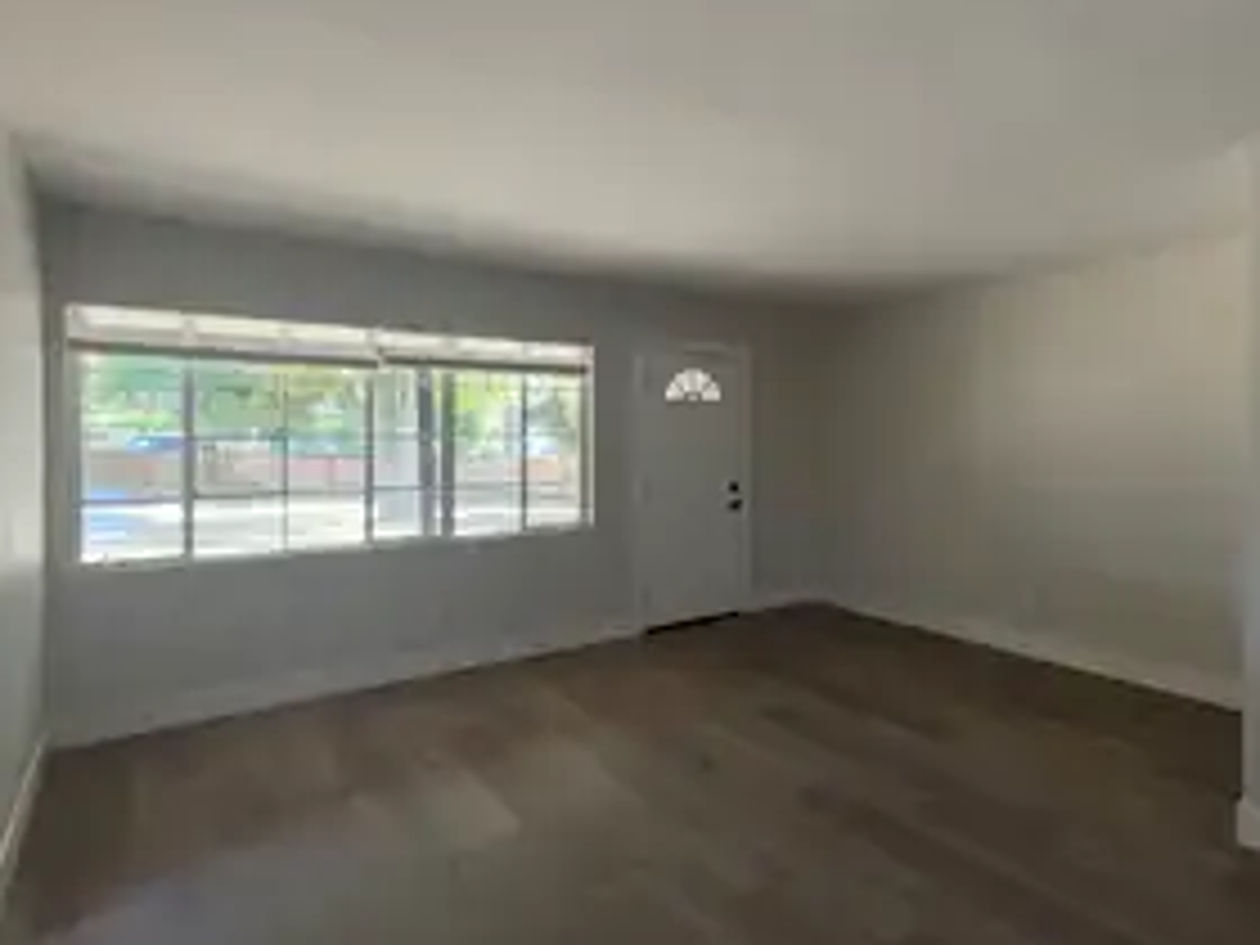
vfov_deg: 65.9
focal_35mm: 20
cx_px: 702
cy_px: 436
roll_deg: +0.0
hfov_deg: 81.4
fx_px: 728
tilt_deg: -0.9
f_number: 2.2
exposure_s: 1/120
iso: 50
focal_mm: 2.22
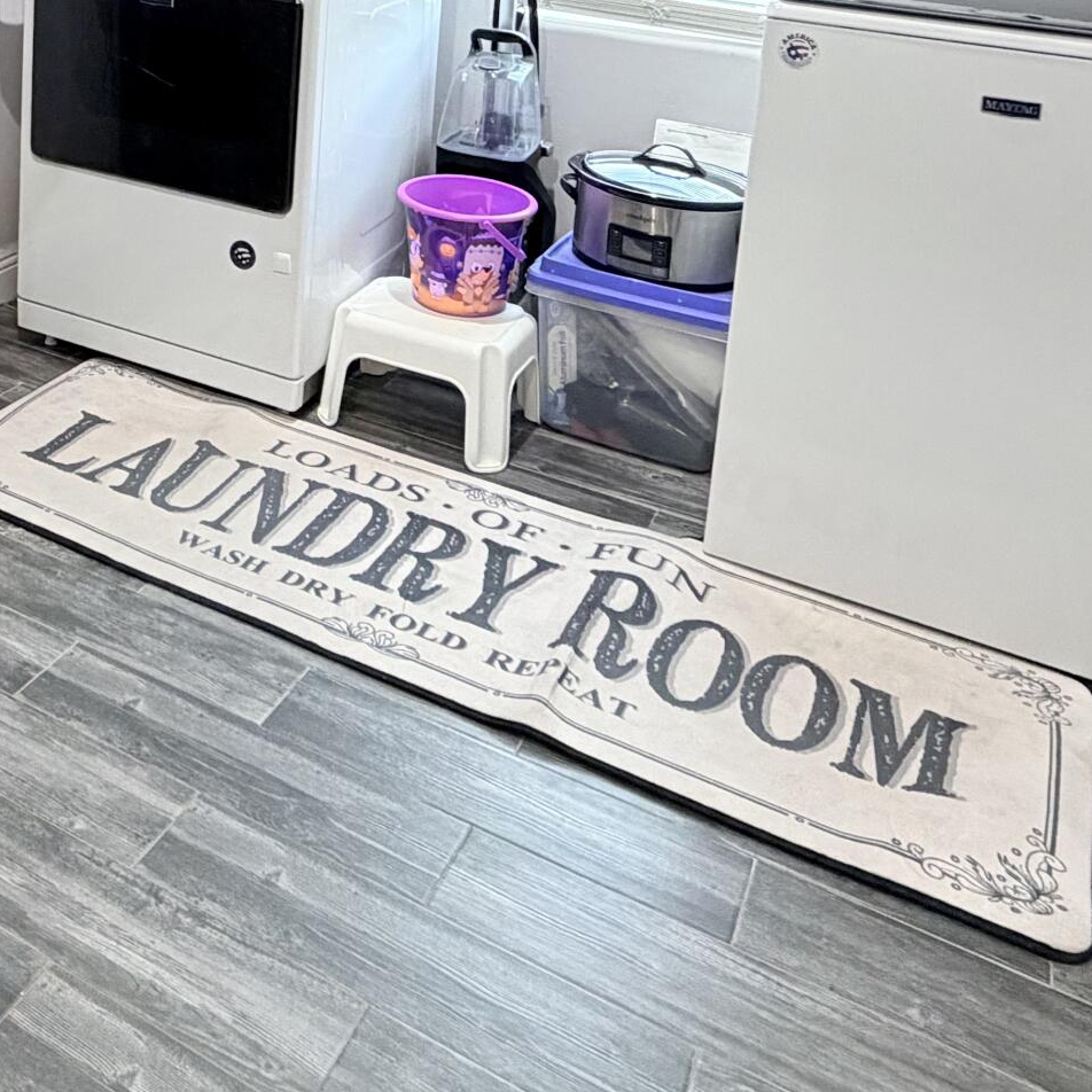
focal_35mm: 39
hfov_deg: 40.6
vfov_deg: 37.8
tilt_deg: -8.9
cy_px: -21
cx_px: 177
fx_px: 1392
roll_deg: -2.3
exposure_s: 1/60
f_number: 2.2
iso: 320
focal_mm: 2.22
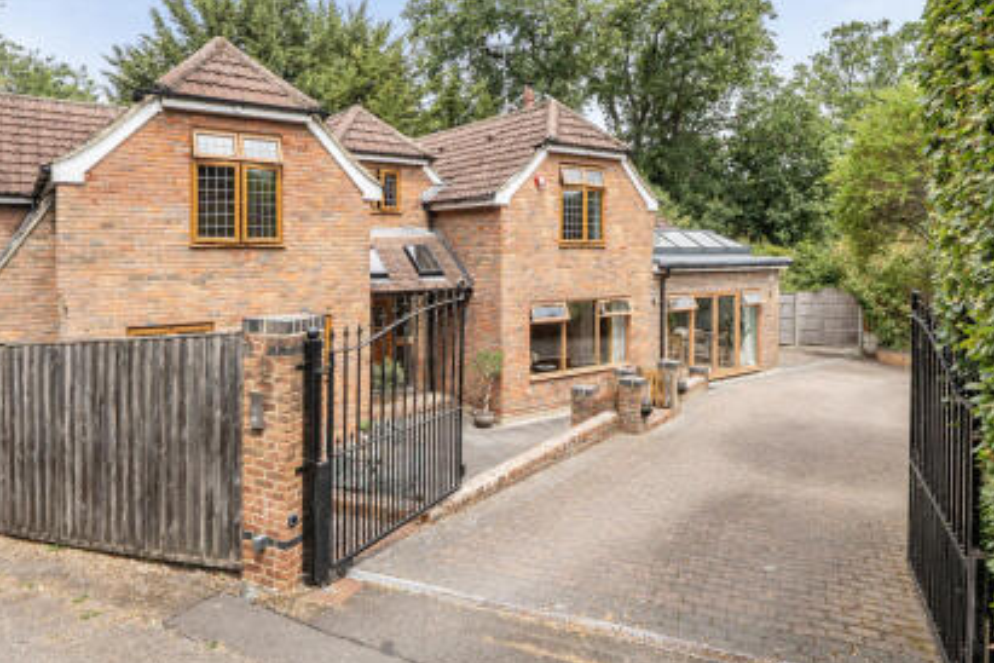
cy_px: 304
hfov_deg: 78.4
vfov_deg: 57.1
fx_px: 607
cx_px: 452
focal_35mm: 22
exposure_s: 1/250
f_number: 9
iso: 200
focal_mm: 13
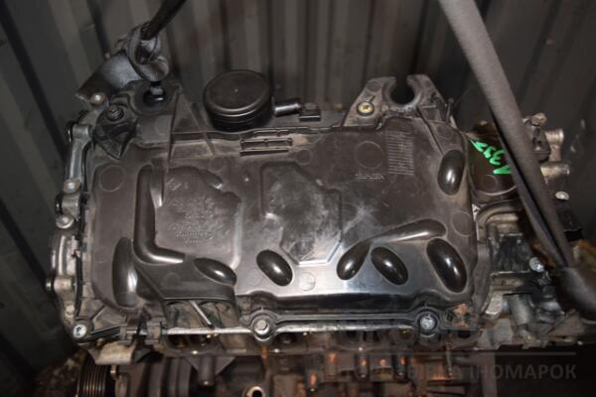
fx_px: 621
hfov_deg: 51.3
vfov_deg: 35.5
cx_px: 298
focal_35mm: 38
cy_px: 198
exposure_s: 1/60
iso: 800
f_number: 5
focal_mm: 25
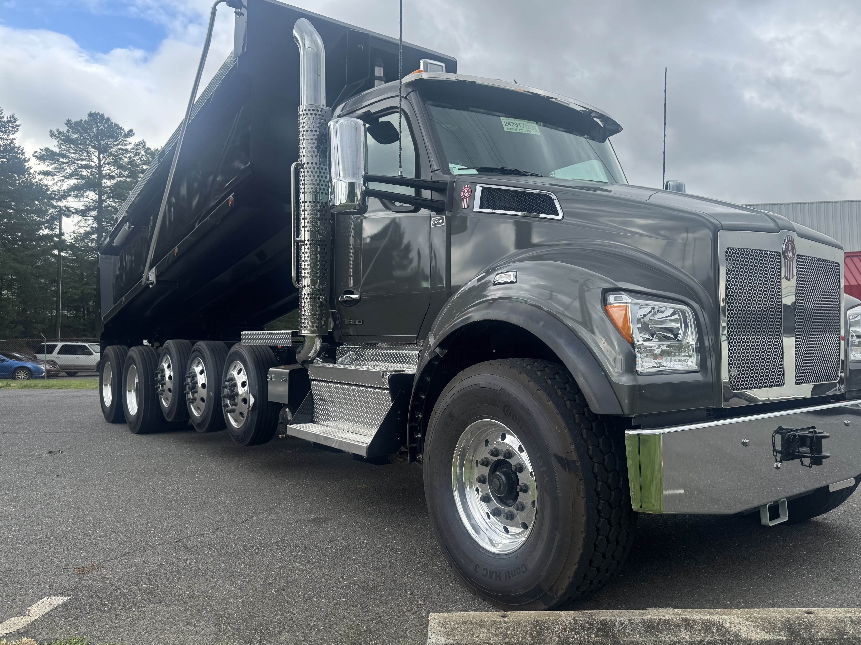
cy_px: 317
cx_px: 464
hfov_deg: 65.2
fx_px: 672
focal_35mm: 27
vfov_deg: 51.4
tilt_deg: +2.1
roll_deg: +0.9
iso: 80
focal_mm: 6.76
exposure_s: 1/1193
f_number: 1.78
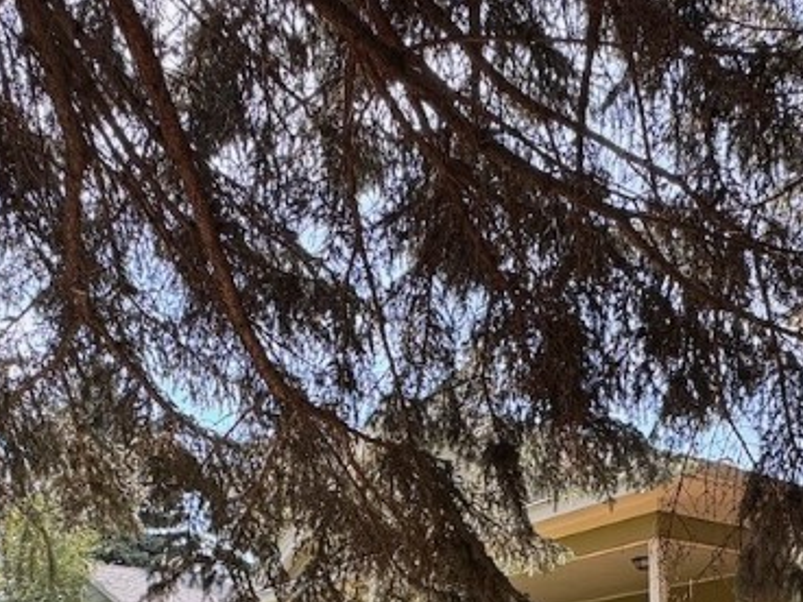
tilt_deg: -1.4
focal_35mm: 39
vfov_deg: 30.3
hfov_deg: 47.7
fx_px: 905
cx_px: 460
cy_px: 755
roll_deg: +1.3
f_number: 2.2
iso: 40
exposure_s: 1/261
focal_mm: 2.22
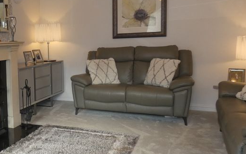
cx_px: 37
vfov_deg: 30.5
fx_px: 282
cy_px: 77
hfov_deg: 44.0
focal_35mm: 42
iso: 200
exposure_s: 1/60
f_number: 2.8
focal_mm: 3.6
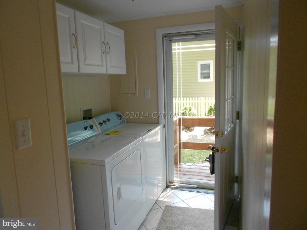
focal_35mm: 26
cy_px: 115
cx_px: 154
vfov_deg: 53.1
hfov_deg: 67.3
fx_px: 231
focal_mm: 4.6
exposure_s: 1/125
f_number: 3.2
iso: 400
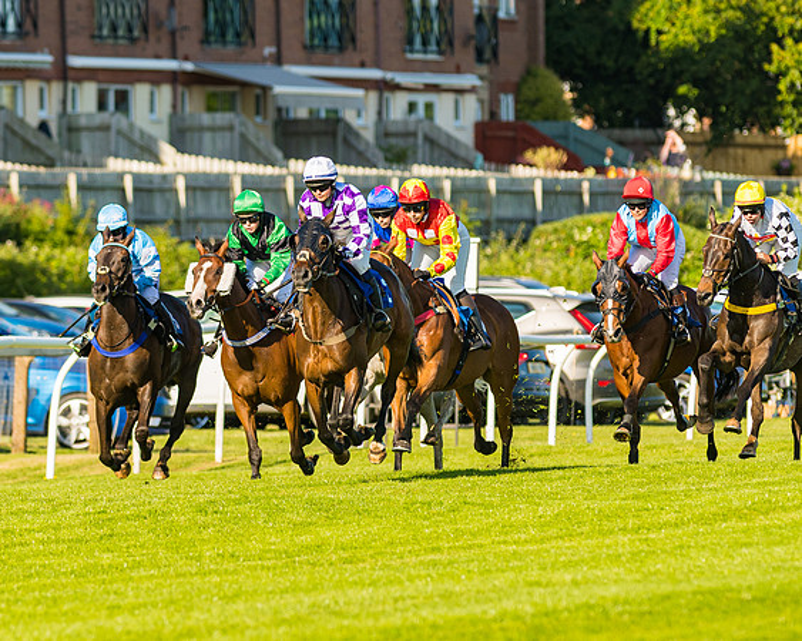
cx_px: 284
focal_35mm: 560
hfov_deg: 3.5
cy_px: 314
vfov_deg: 2.8
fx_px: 13284
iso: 200
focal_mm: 300
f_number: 5
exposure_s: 1/1250
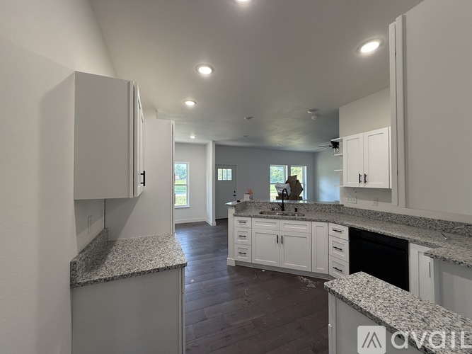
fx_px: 191
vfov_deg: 85.7
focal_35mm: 14
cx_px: 236
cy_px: 177
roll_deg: +0.3
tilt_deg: +0.4
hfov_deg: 102.1
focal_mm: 2.22
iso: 250
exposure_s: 1/120
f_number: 2.2
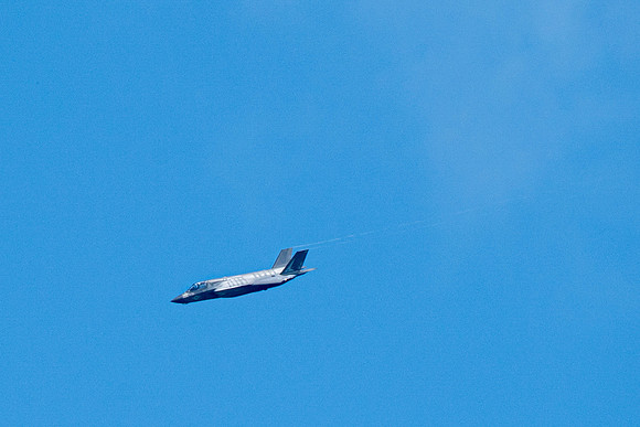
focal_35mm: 1130
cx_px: 130
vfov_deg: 1.2
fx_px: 20090
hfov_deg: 1.8
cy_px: 230
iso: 640
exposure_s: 1/1250
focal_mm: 400
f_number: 10
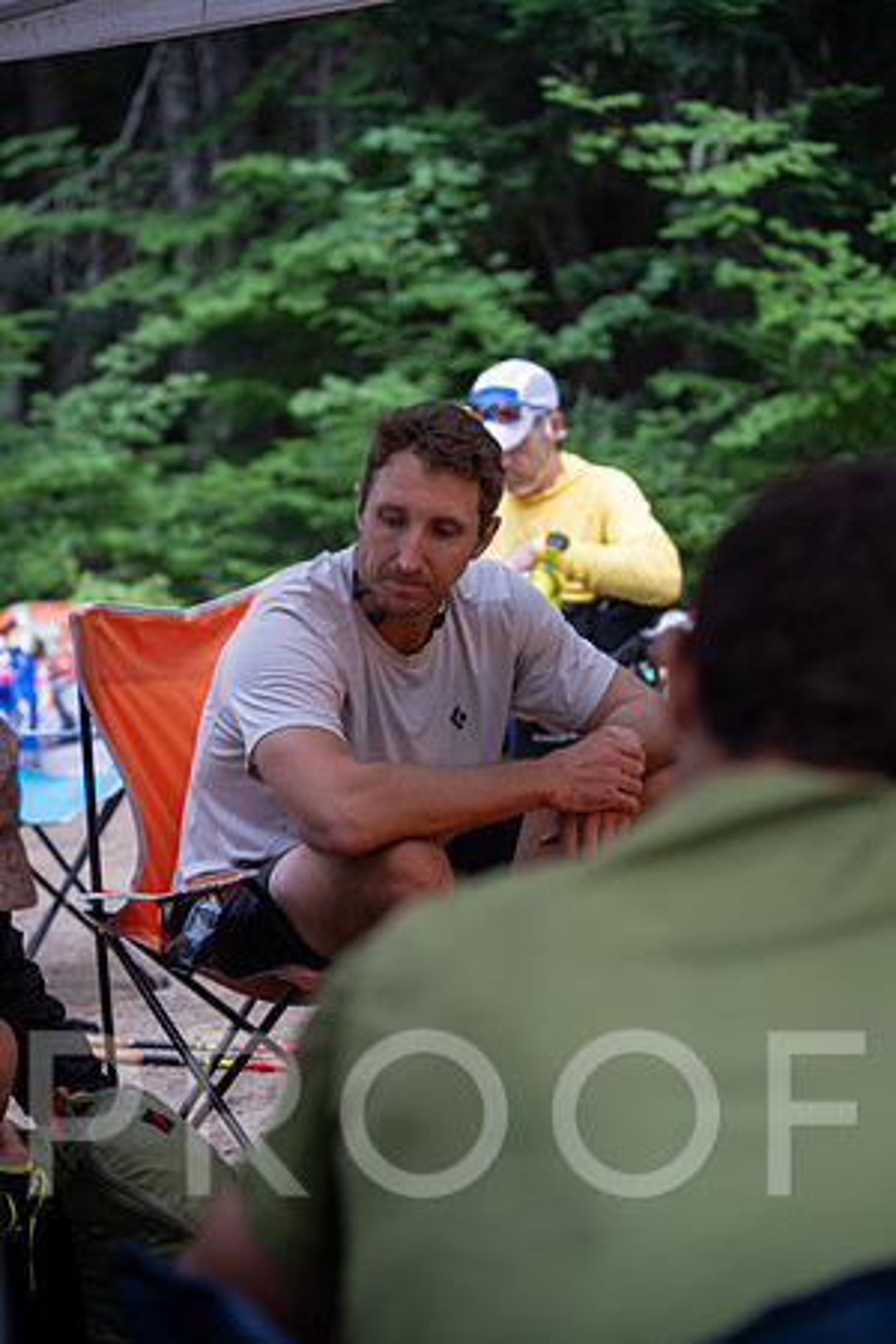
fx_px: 2613
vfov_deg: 28.8
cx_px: 448
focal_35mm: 70
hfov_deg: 19.5
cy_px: 672
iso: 1250
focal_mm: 70
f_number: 3.2
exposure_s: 1/125
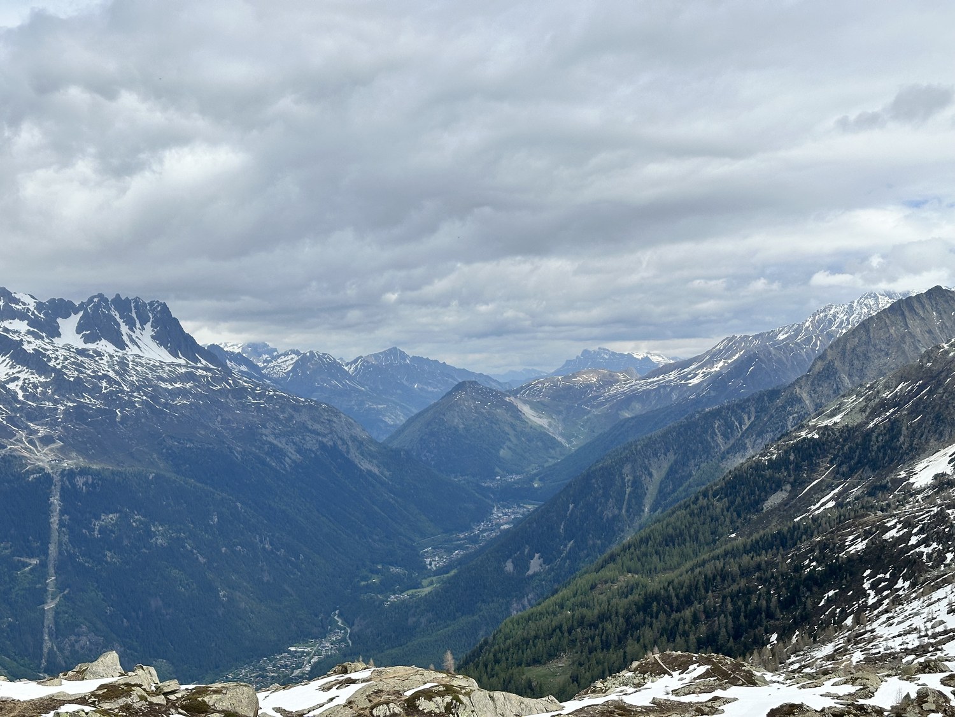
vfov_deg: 30.3
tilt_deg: +0.5
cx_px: 478
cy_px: 358
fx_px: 1324
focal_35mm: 48
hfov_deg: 39.7
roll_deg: -0.1
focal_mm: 6.86
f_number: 1.78
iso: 64
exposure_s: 1/8929
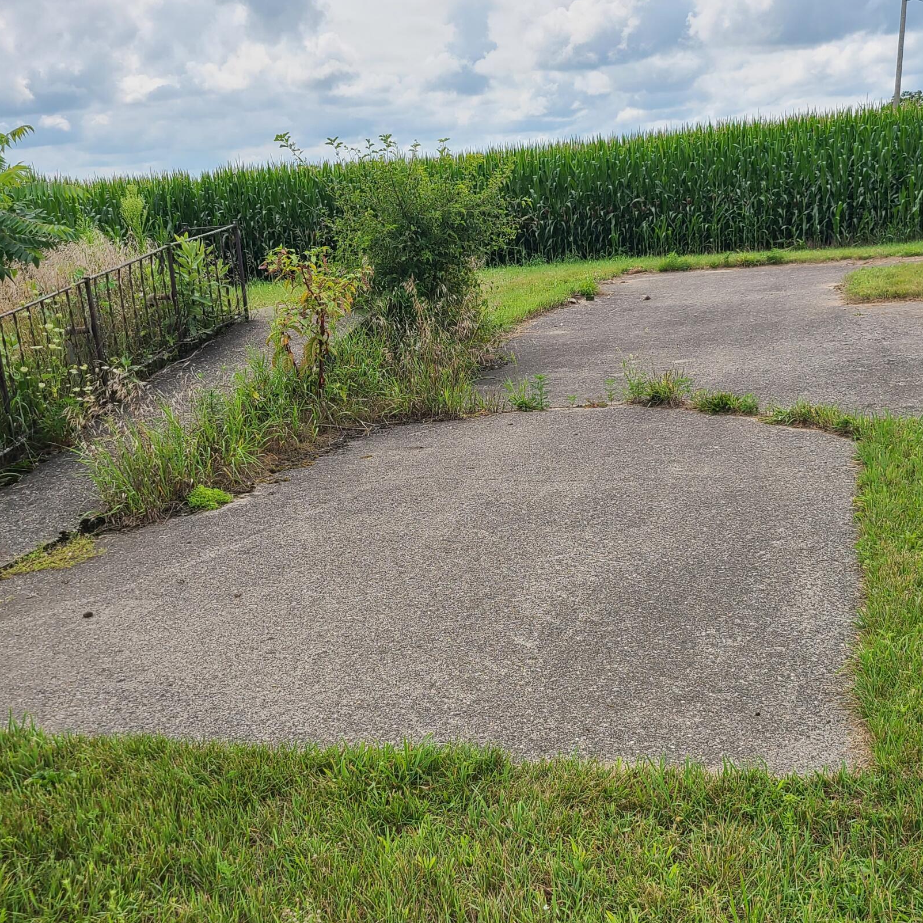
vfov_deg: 38.7
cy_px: 616
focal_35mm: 43
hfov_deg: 39.2
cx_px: 483
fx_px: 1297
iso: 40
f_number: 1.8
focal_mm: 5.4
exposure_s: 1/1814
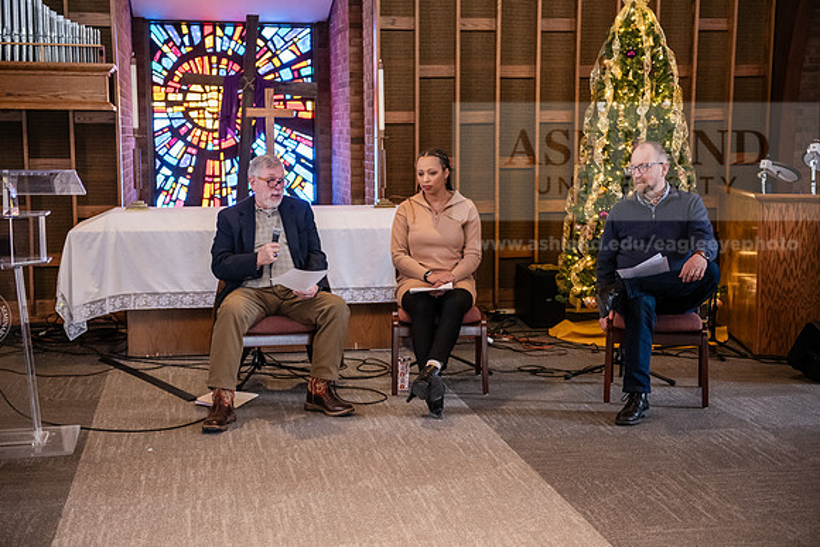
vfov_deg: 24.6
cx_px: 410
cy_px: 274
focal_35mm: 55
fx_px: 1253
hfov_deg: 36.2
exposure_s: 1/160
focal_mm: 55
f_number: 3.2
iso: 4000
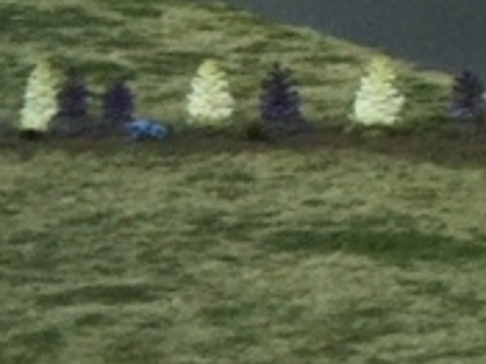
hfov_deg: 8.3
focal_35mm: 206
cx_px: 1391
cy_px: -350
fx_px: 2890
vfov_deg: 7.0
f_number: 2.2
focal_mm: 4
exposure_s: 1/120
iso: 64
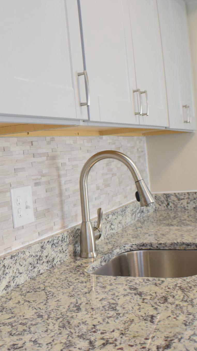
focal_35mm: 62
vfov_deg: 33.8
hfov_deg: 18.9
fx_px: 576
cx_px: 4
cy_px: 174
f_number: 4.2
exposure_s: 1/60
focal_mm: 26
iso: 1600
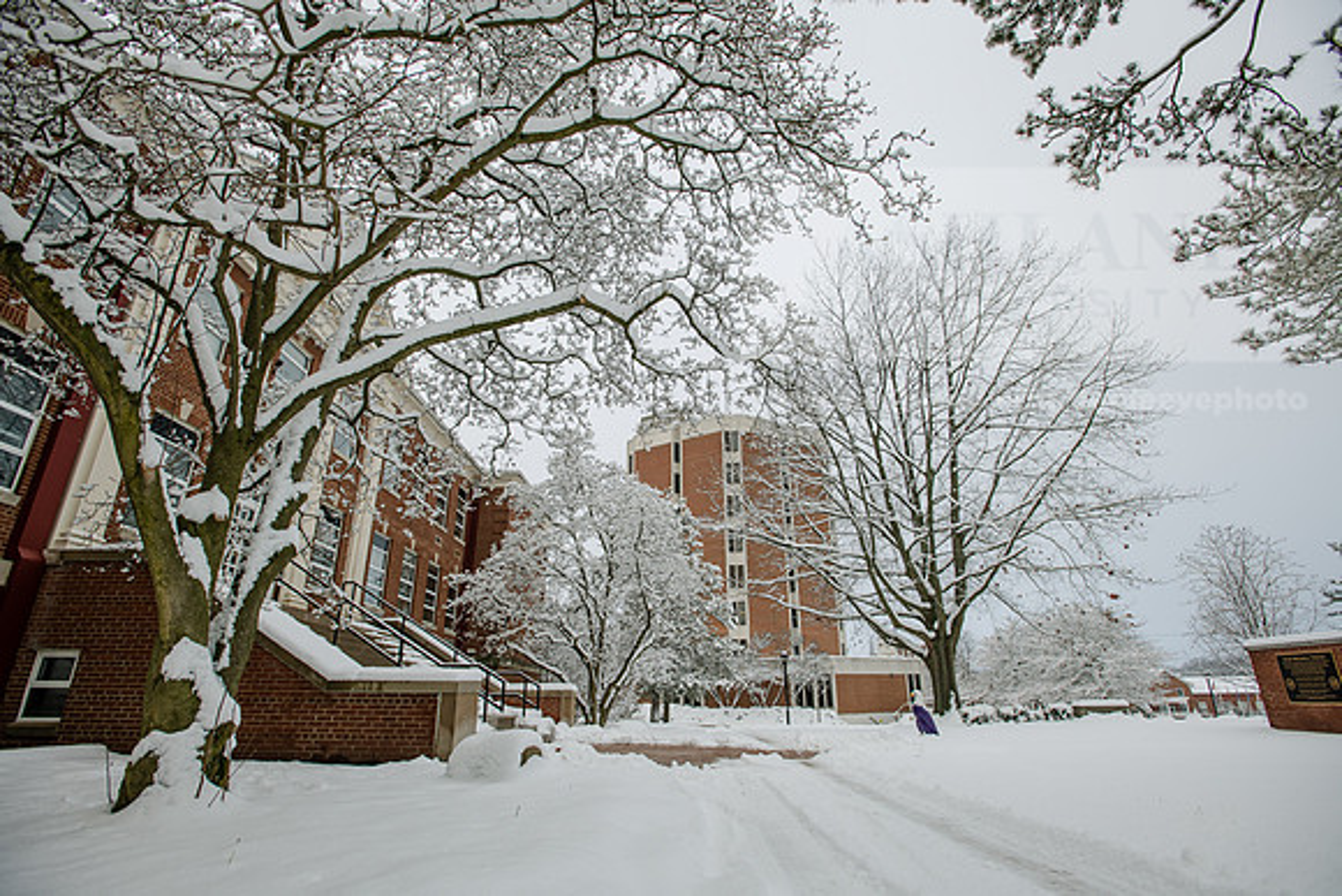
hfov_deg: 93.3
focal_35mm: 17
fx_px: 634
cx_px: 671
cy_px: 448
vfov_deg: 70.5
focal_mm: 17
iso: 200
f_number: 5
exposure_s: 1/400
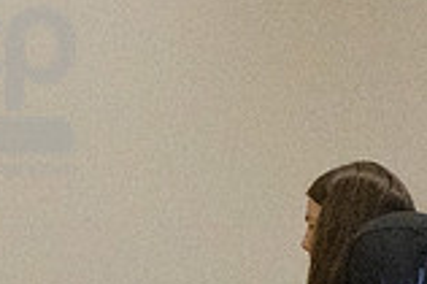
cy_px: 454
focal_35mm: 640
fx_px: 7583
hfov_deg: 3.2
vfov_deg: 2.1
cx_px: 376
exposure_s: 1/1250
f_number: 4
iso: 10000
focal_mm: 116
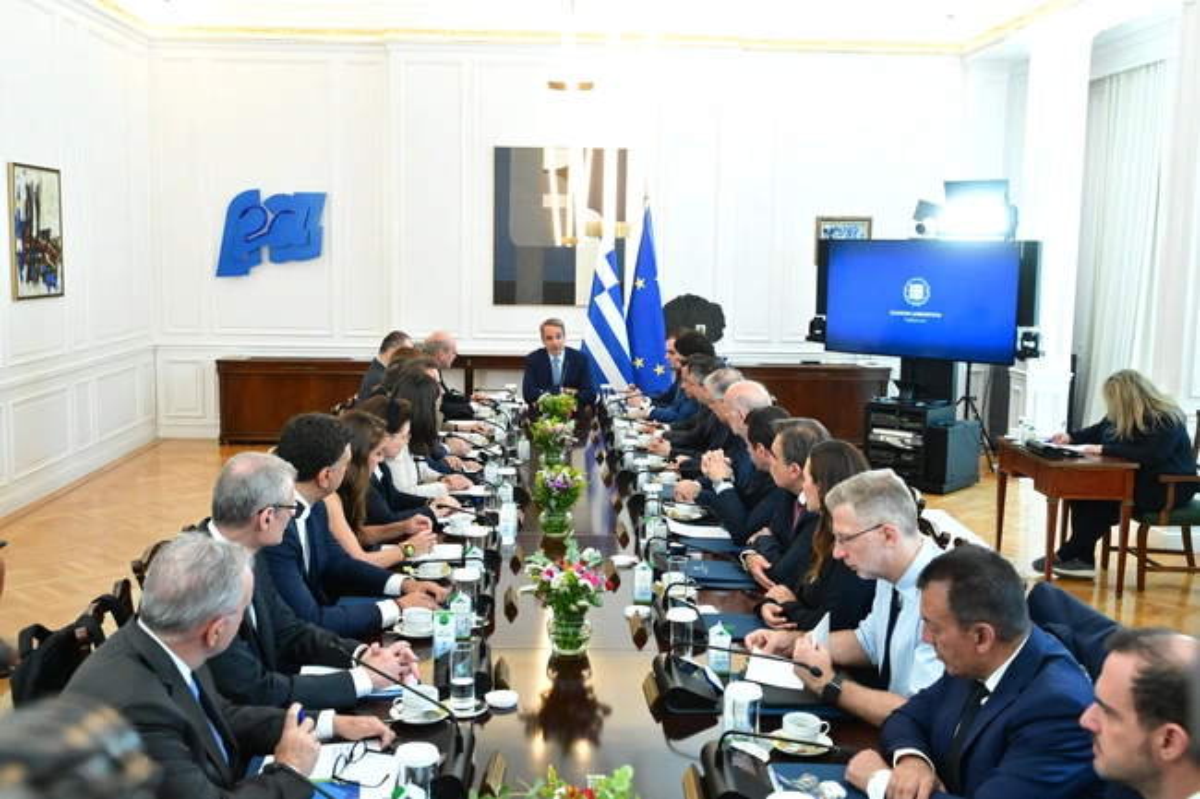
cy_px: 400
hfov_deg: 51.9
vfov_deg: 35.9
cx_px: 600
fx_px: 1233
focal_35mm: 37
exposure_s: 1/400
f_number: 5
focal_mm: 37
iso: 8000
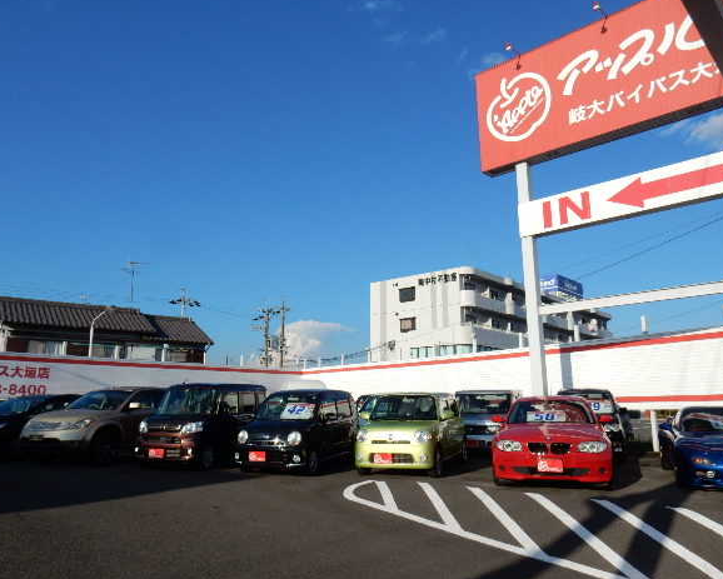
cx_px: 340
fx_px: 578
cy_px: 291
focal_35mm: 27
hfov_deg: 64.0
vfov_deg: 53.2
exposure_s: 1/1600
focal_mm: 4.5
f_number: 3.7
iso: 125
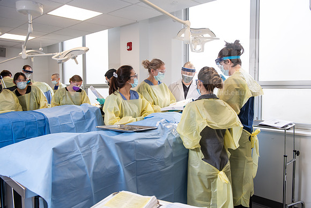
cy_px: 104
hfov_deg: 60.3
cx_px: 156
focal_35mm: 31
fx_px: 268
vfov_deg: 42.3
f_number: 4
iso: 400
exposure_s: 1/200
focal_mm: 31
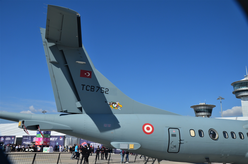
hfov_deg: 57.3
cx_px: 124
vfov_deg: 39.8
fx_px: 227
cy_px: 82
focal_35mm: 33
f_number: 11
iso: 200
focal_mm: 22
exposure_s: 1/400
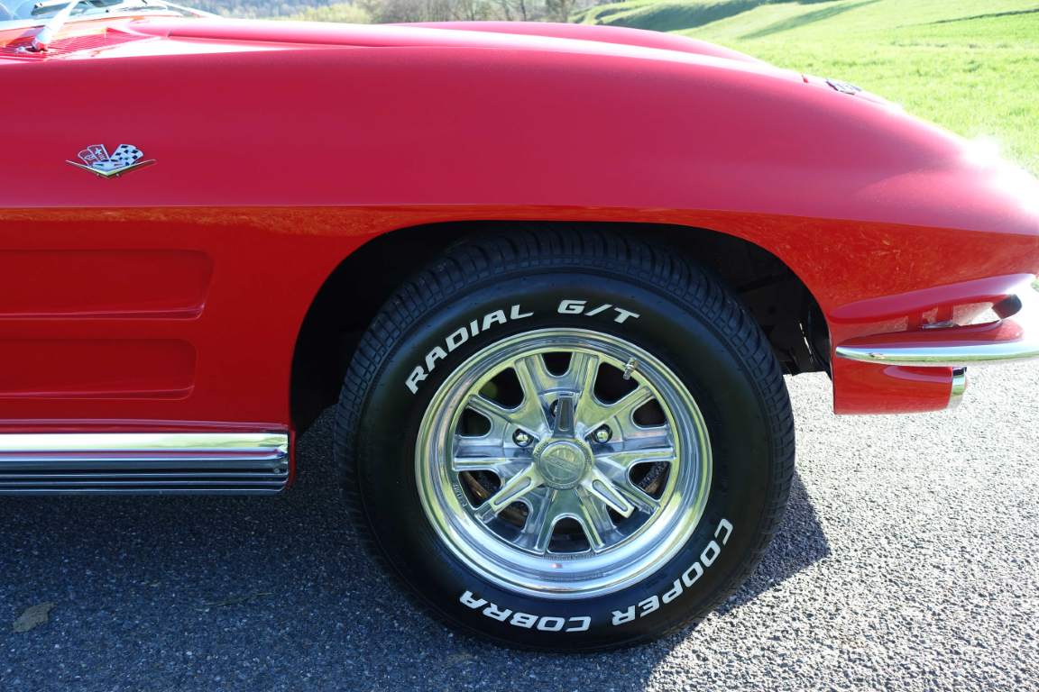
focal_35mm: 37
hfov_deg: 51.9
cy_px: 346
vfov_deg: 35.9
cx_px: 520
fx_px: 1068
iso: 125
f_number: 4
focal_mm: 13.72
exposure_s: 1/160
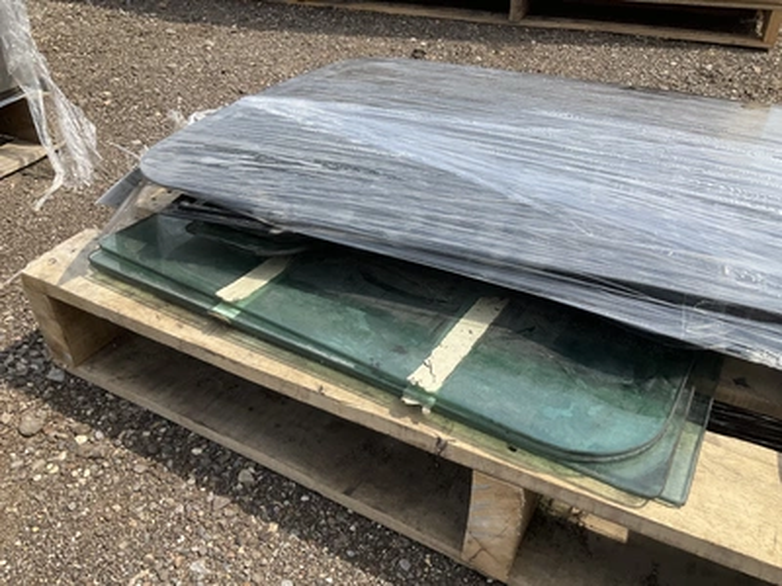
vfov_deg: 48.2
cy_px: 293
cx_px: 391
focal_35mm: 29
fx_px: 655
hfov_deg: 61.7
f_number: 1.8
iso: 25
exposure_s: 1/1490
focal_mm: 3
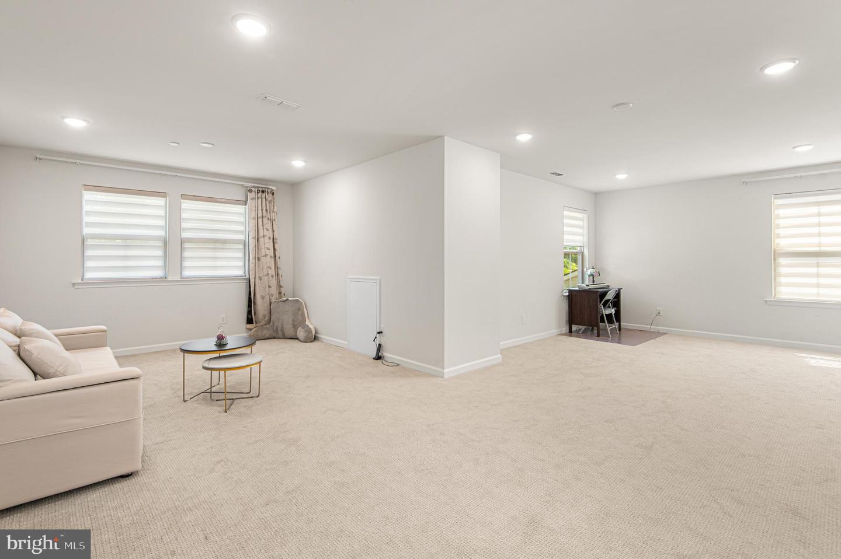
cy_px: 280
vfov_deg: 73.7
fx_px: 374
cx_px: 420
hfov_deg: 96.8
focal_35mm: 16
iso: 200
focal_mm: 16
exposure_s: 1/4
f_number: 9
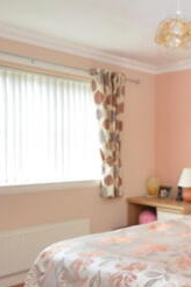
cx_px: 222
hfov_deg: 29.3
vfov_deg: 48.4
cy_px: 152
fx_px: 318
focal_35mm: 40
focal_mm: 10
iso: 400
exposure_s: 1/80
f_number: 4.5
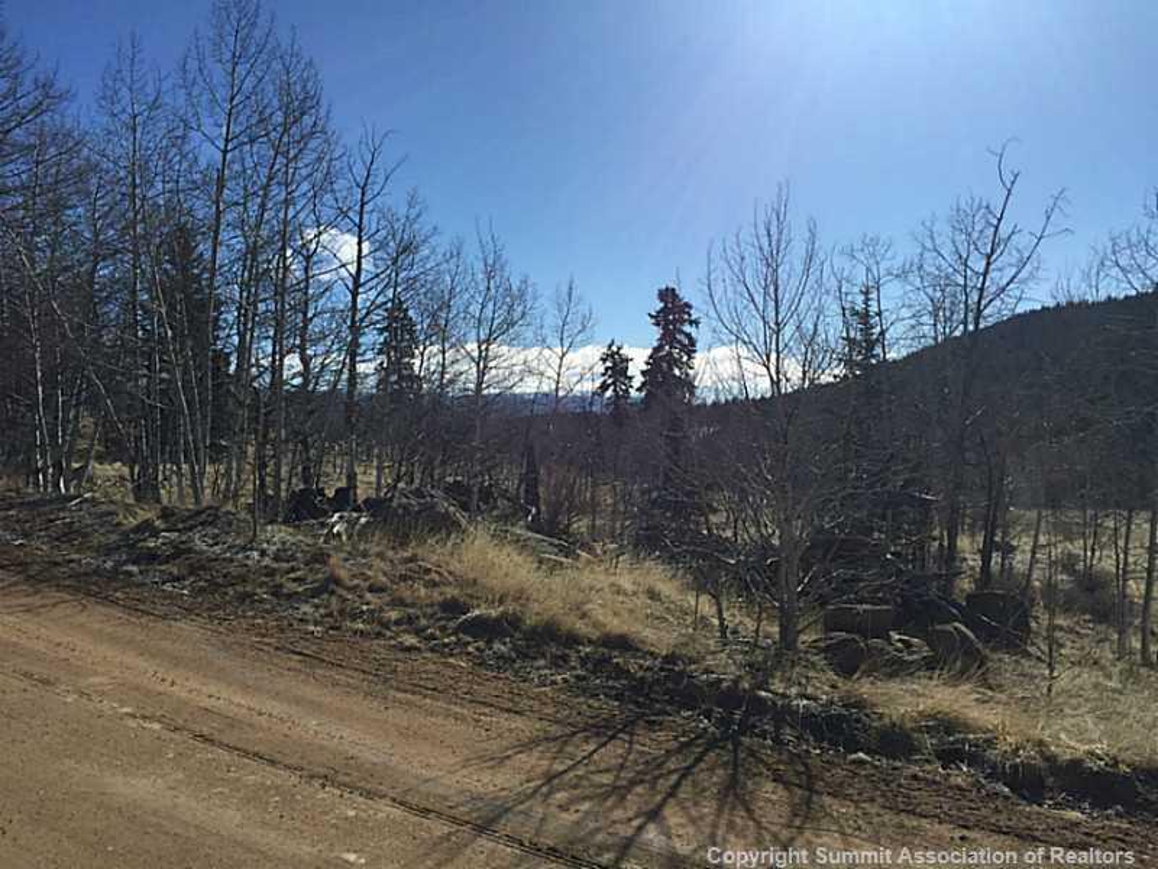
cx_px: 579
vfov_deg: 48.2
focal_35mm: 29
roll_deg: -0.3
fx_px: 970
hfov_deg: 61.7
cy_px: 434
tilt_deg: +0.3
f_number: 2.2
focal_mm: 4.15
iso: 32
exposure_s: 1/3968
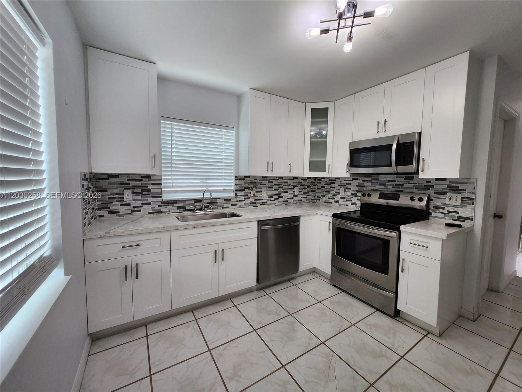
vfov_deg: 89.9
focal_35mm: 13
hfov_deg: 106.2
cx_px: 261
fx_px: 196
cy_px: 196
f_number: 2.2
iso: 100
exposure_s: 1/60
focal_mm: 1.74
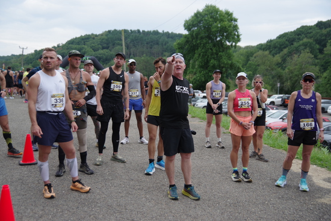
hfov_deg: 53.1
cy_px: 110
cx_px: 166
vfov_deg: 36.9
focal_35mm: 36
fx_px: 331
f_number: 2.8
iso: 200
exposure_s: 1/800
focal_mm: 36
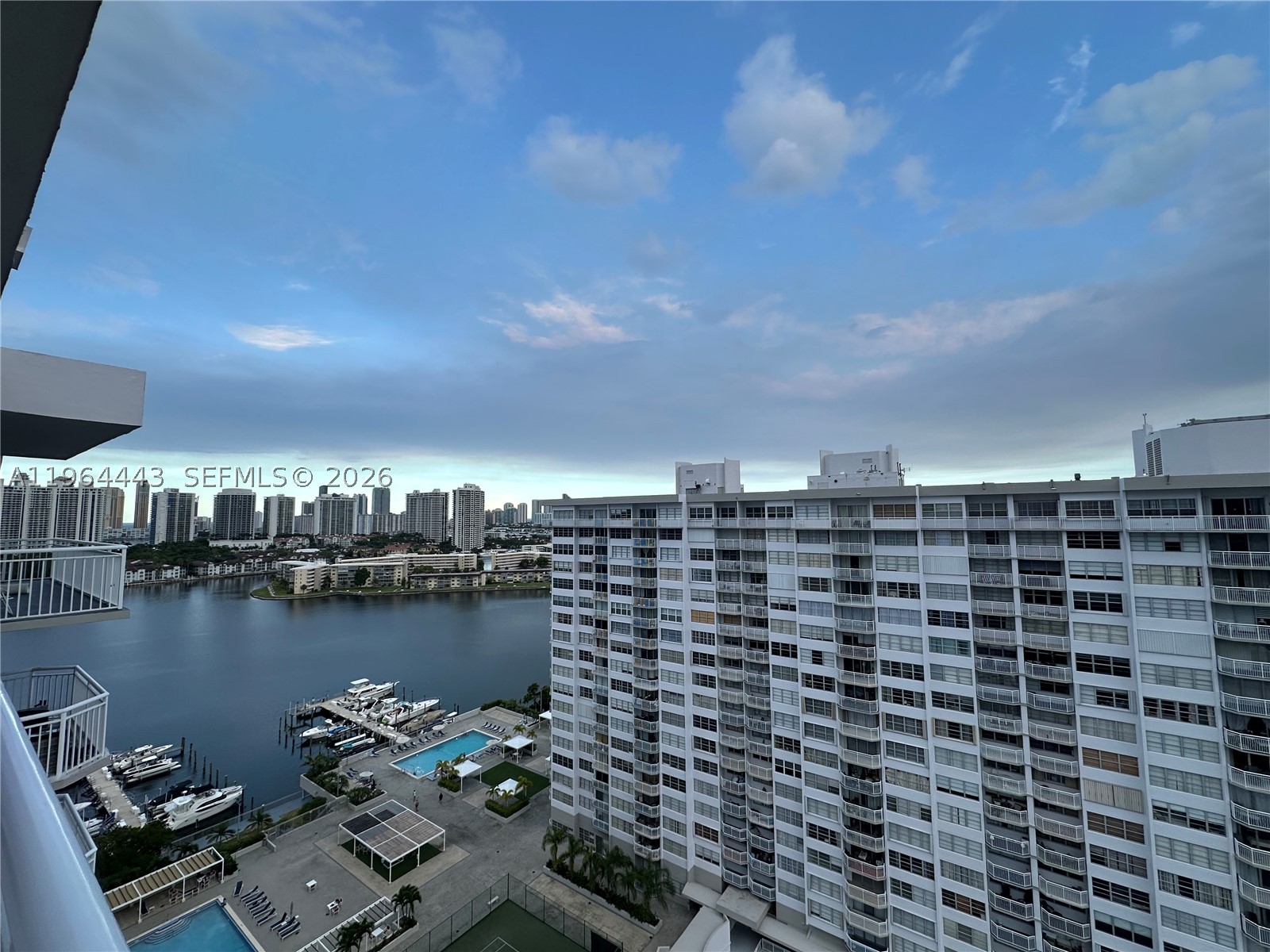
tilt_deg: +3.8
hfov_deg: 102.1
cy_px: 476
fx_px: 514
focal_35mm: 14
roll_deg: +0.3
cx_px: 635
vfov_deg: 85.7
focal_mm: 2.22
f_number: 2.2
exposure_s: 1/509
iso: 40
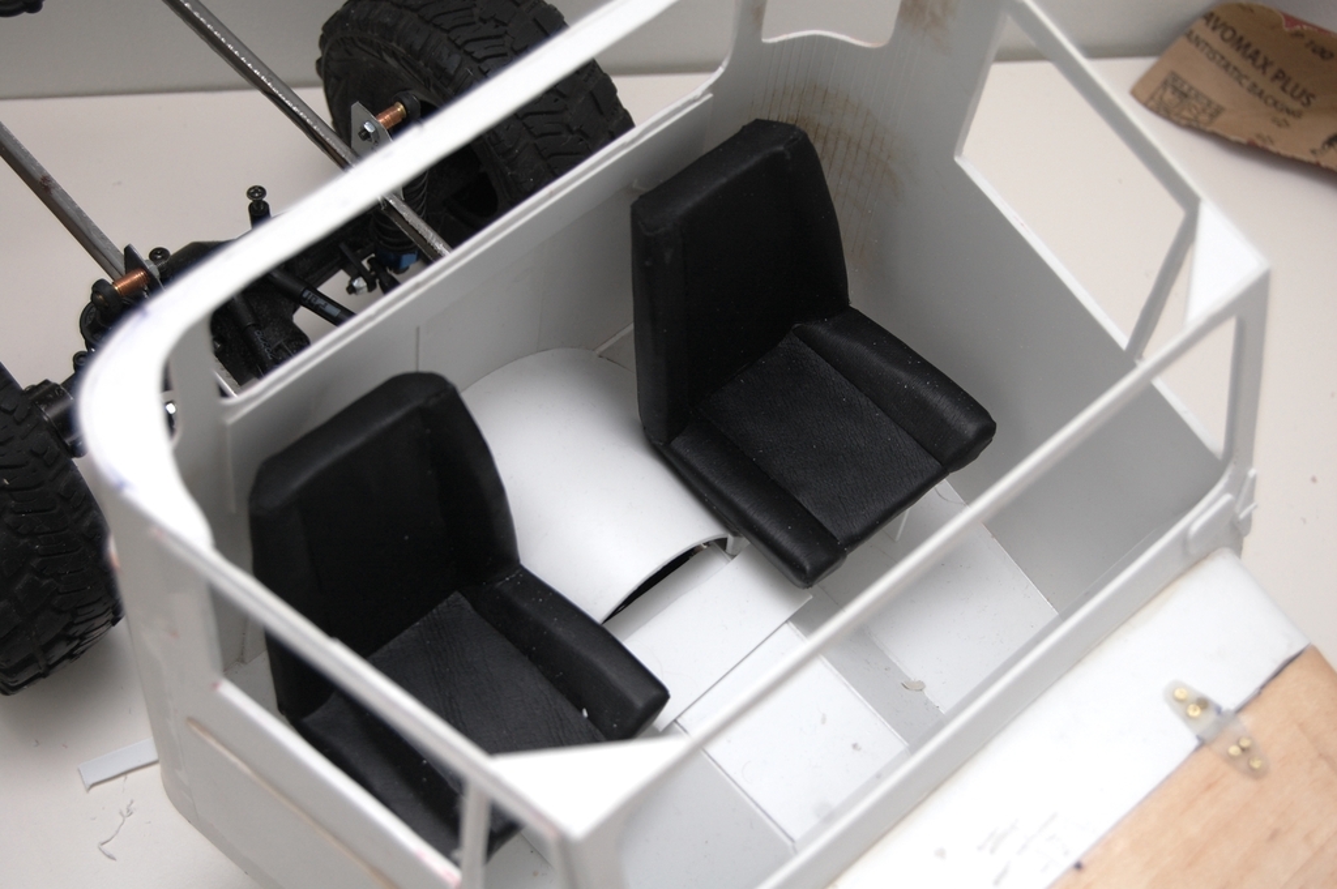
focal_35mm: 60
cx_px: 668
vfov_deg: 22.6
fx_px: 2226
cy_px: 444
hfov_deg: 33.4
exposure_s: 1/60
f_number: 6.3
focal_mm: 40
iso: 200
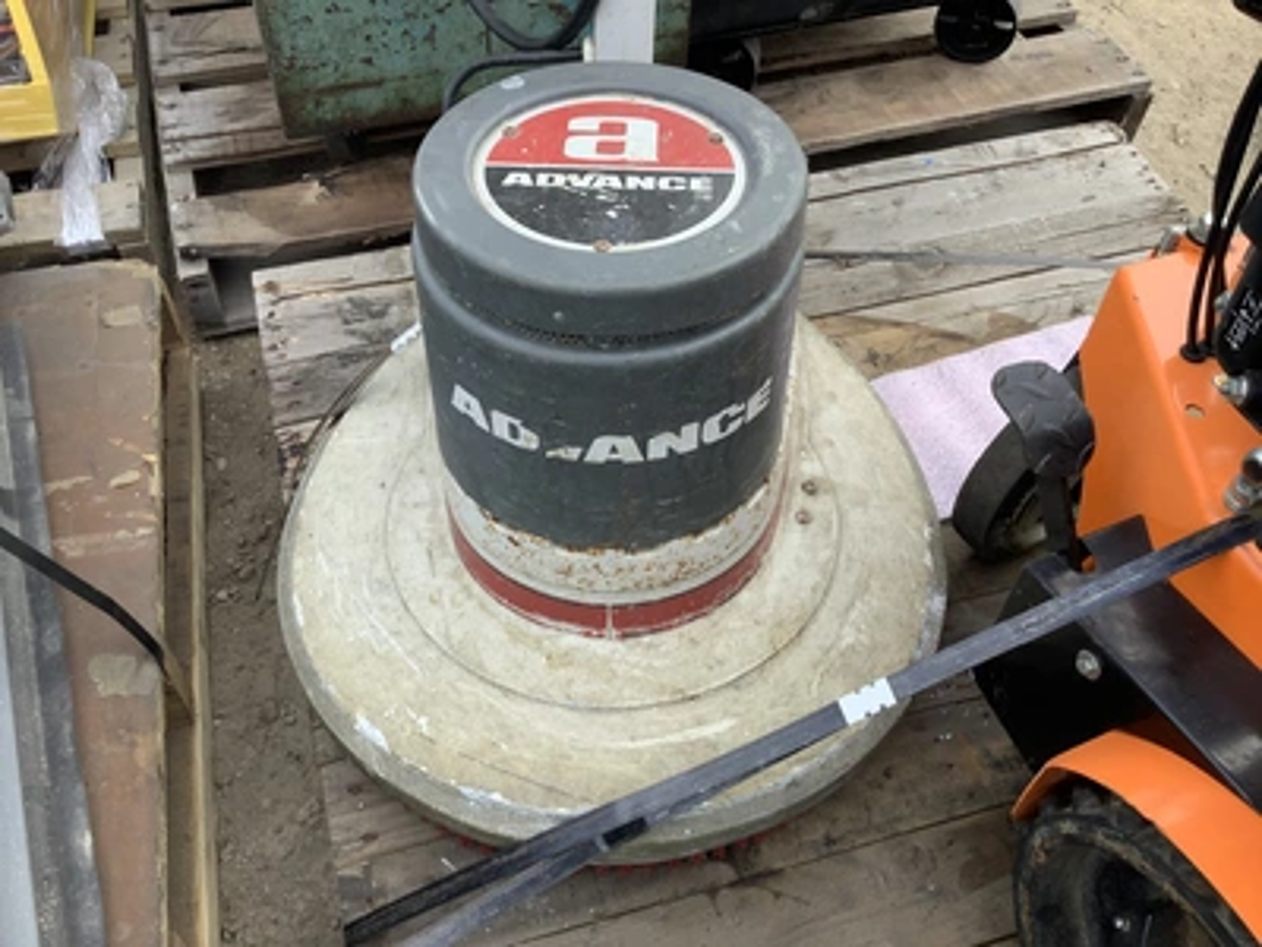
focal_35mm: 31
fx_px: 1130
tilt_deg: -50.2
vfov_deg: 45.4
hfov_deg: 58.4
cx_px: 631
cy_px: 474
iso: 40
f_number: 2.4
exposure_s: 1/120
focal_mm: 3.3
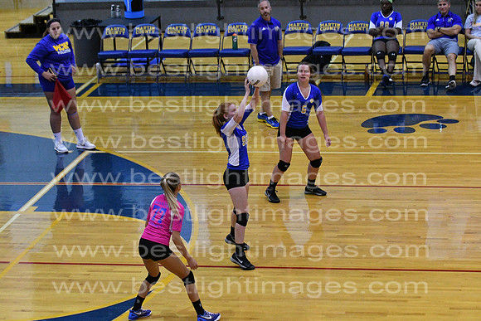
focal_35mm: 210
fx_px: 2806
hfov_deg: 9.8
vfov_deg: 6.5
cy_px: 160
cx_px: 240
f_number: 4
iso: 8000
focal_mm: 140
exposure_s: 1/800
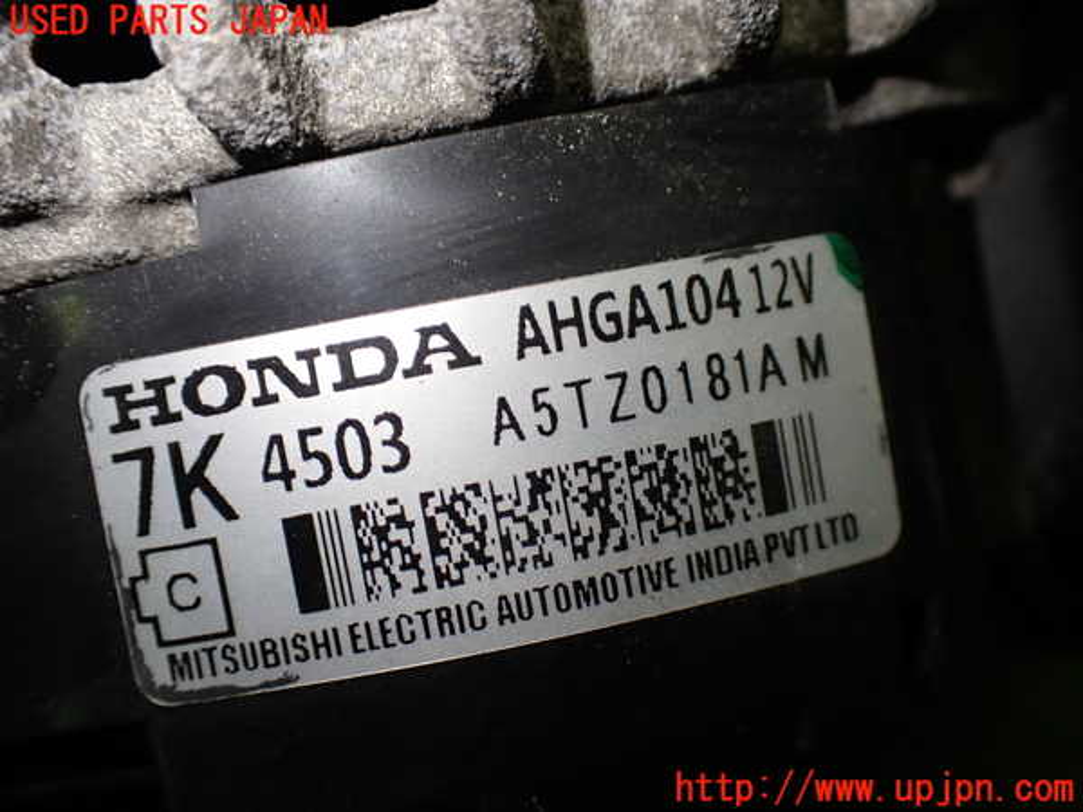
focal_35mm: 38
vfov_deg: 37.7
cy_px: 406
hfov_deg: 49.0
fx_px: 1189
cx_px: 542
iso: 200
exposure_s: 1/160
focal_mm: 6.83
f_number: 2.7
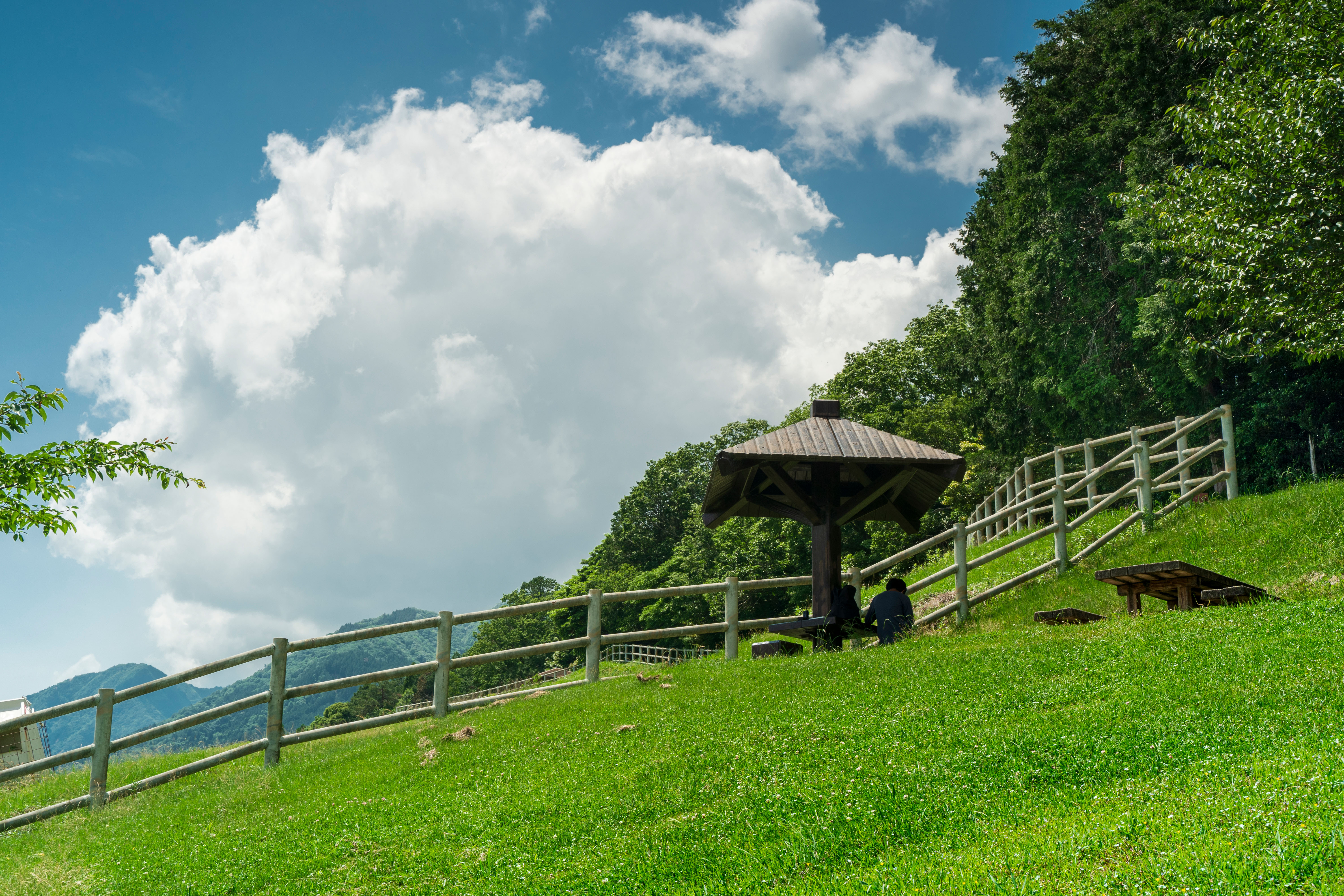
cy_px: 448
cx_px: 672
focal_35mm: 42
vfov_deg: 31.9
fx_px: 1568
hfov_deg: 46.4
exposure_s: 1/100
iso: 320
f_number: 11
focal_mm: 42
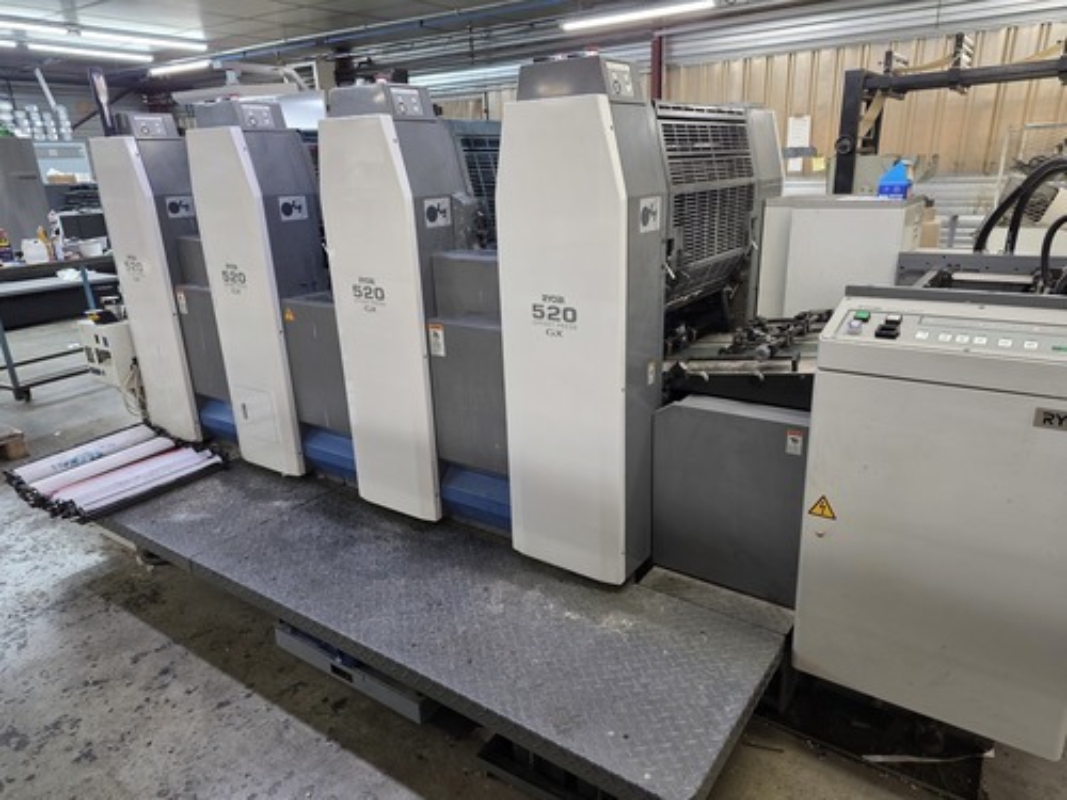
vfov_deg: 58.9
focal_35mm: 23
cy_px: 400
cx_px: 534
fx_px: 709
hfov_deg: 73.9
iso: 200
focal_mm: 6.3
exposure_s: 1/100
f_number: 1.7
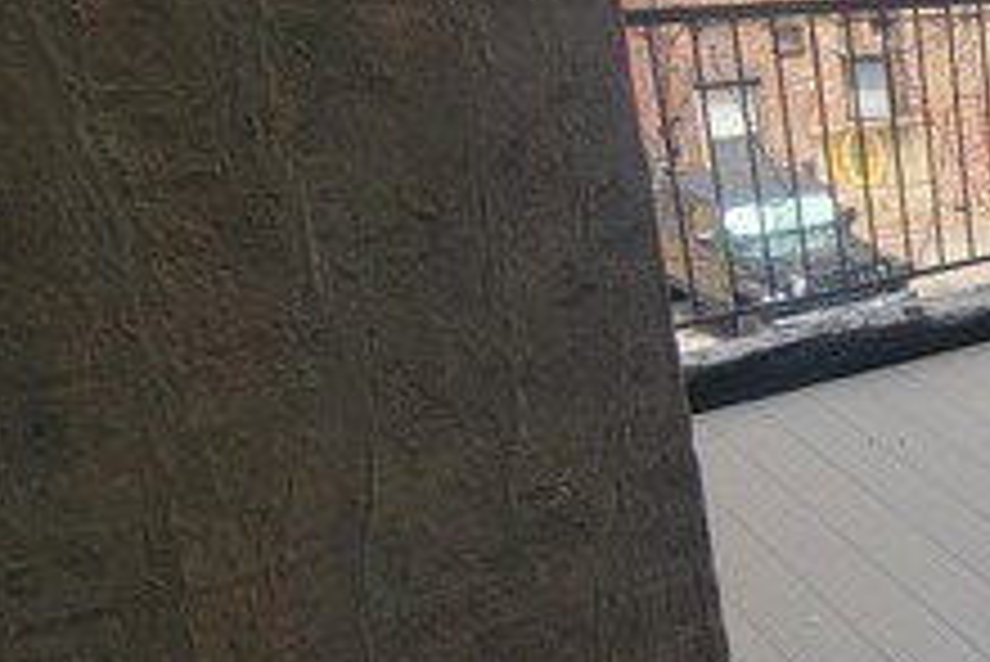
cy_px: 261
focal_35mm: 41
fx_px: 1128
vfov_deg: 32.6
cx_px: 1384
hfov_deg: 31.6
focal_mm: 2.2
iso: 50
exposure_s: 1/391
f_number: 2.2
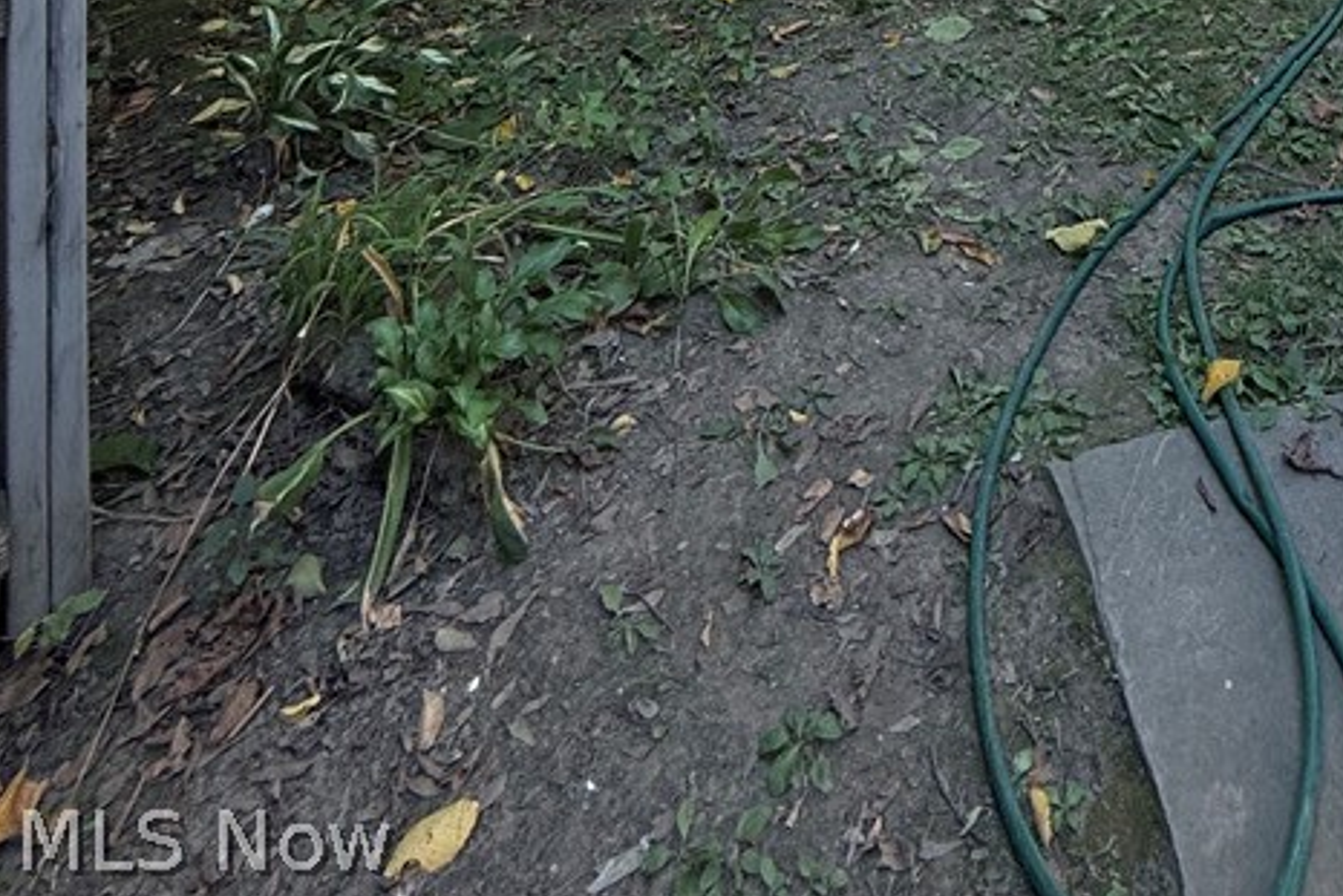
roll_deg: +1.4
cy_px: -568
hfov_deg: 54.1
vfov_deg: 25.4
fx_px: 1194
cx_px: 1101
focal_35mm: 32
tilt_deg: +0.4
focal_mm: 2.22
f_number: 2.2
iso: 64
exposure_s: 1/290
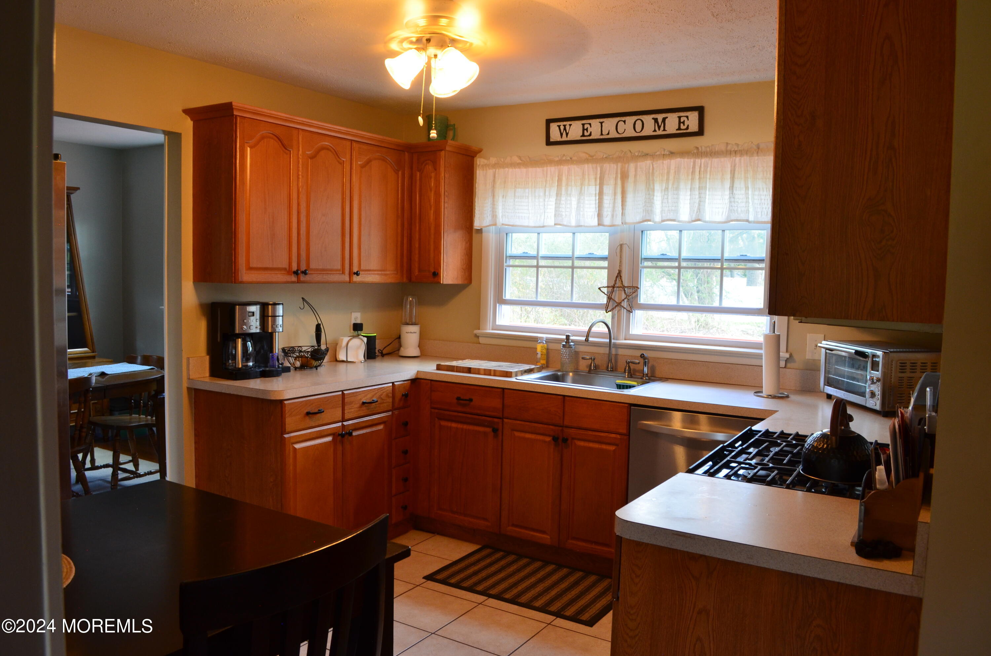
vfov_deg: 47.7
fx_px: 742
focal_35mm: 27
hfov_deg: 67.5
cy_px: 328
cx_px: 496
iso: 400
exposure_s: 1/15
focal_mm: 18
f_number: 8
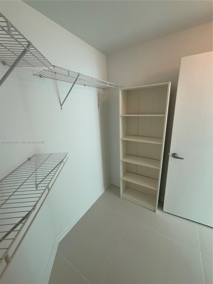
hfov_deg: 85.7
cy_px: 142
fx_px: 115
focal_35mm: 14
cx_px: 106
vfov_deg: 102.1
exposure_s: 1/120
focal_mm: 2.22
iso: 125
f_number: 2.2
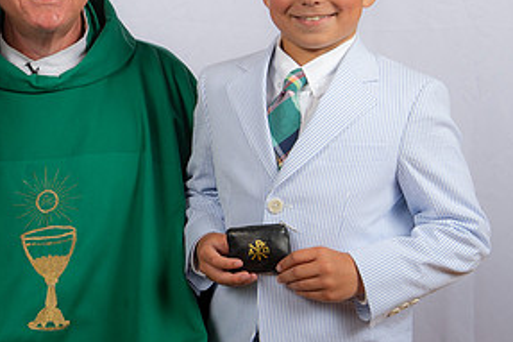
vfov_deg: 14.1
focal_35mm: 97
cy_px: 134
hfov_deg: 20.6
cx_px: 54
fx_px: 1381
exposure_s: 1/200
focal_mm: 48
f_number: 8
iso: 320
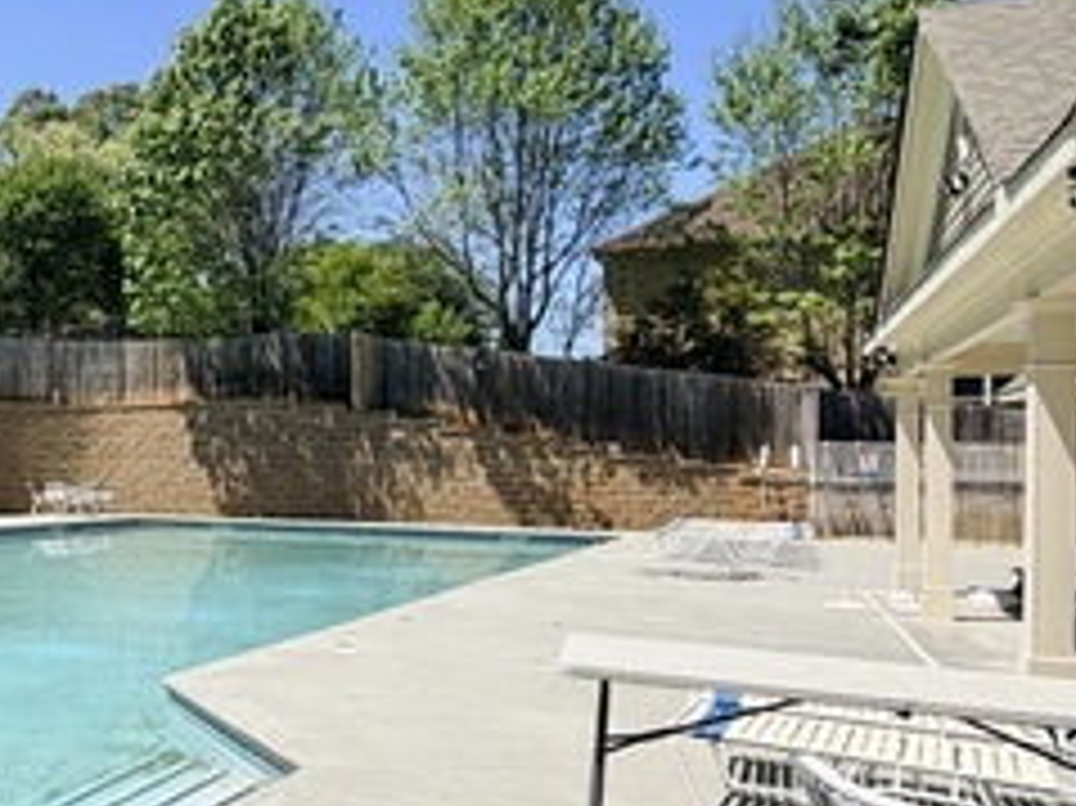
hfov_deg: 42.7
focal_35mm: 39
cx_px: 56
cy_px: 450
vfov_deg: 36.7
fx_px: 1212
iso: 20
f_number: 2.2
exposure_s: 1/888
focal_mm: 2.22
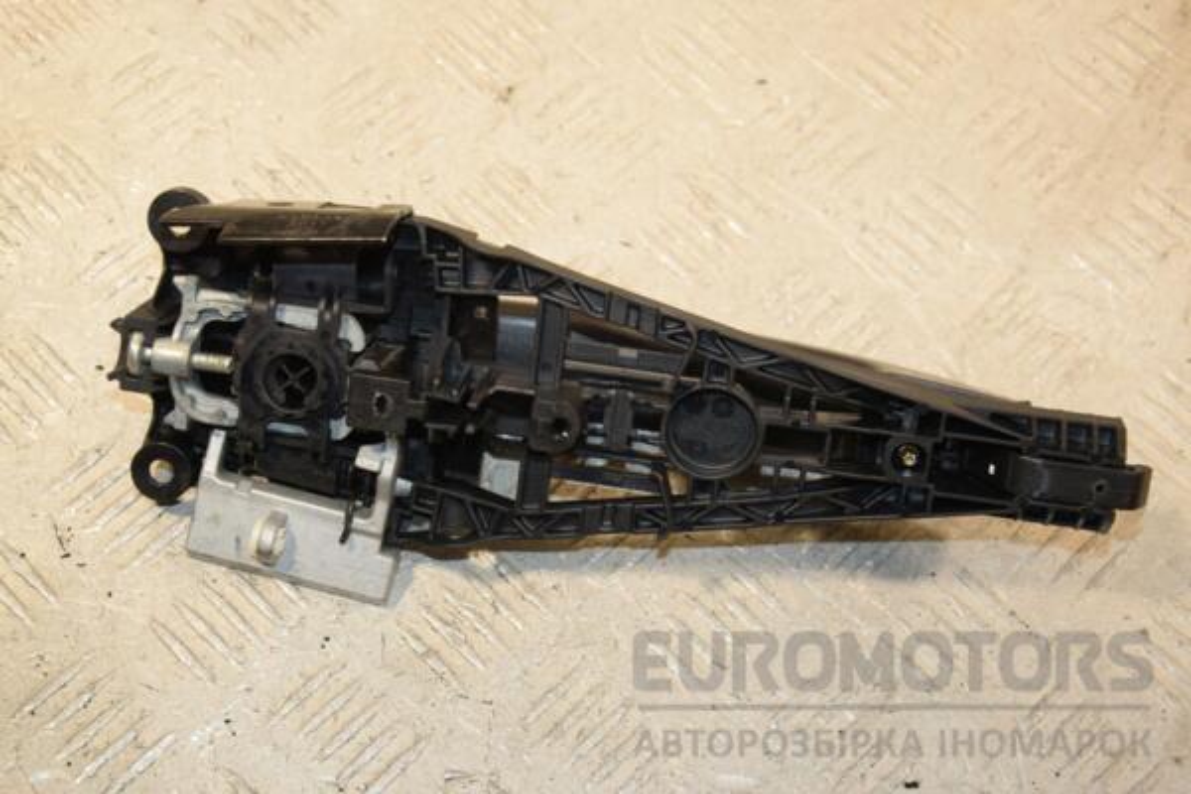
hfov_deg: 29.9
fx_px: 2233
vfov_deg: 20.2
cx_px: 596
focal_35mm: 68
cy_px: 397
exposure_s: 1/200
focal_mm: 45
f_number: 6.3
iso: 800
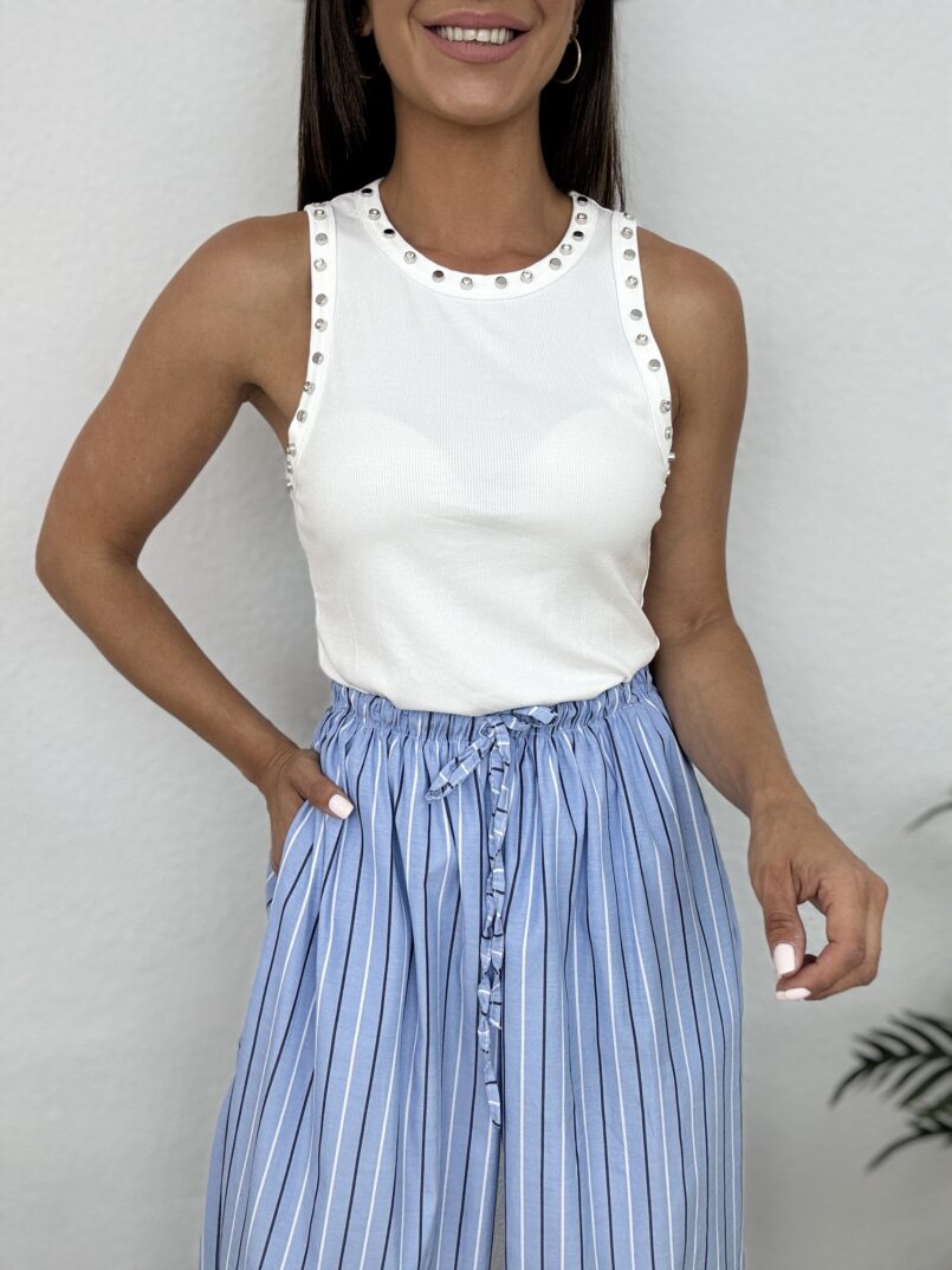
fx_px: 1100
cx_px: 476
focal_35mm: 30
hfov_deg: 46.8
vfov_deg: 60.0
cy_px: 635
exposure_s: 1/100
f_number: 1.9
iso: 40
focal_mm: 2.69
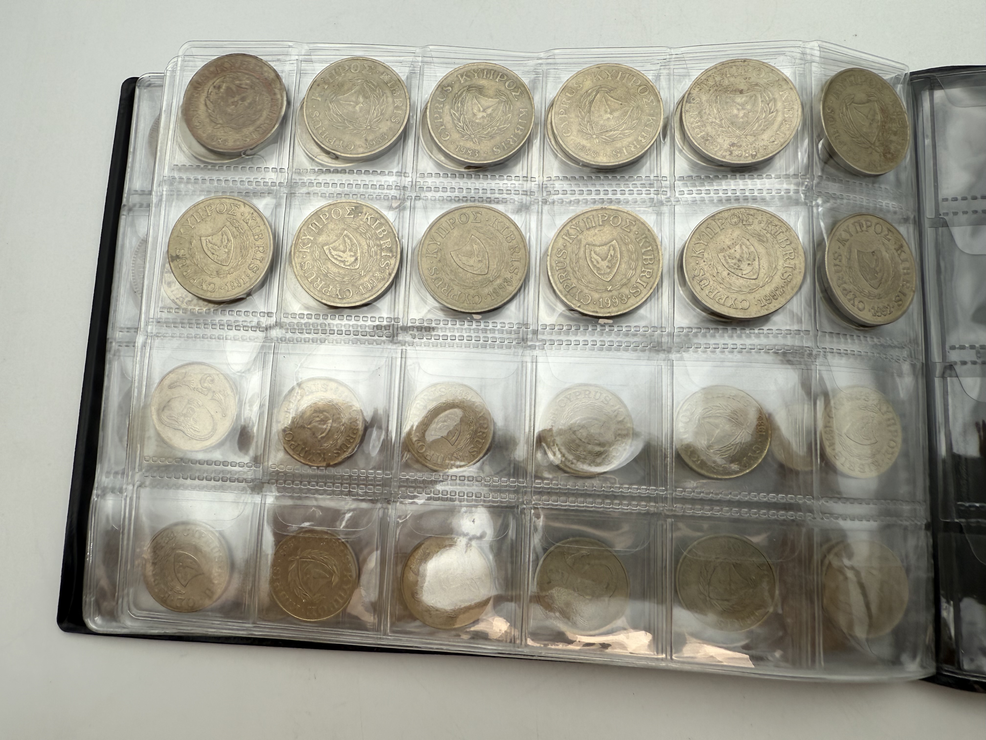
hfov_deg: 71.6
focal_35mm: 24
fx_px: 684
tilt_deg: -79.9
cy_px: 370
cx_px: 493
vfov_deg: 56.8
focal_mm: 2.22
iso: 40
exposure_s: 1/311
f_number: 2.2
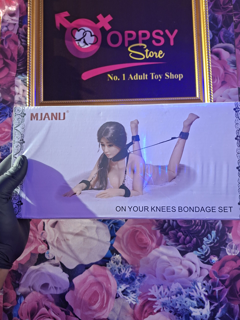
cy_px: 160
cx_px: 120
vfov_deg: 73.9
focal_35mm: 23
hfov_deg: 58.9
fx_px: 213
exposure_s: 1/50
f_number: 1.8
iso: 320
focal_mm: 5.54
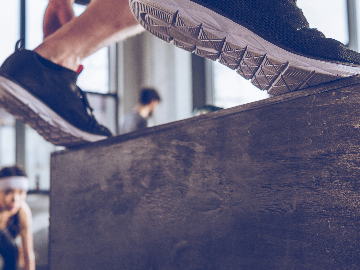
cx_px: 106
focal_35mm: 53
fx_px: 551
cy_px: 168
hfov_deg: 35.6
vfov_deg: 27.4
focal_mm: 32
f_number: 4
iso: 200
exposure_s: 1/100
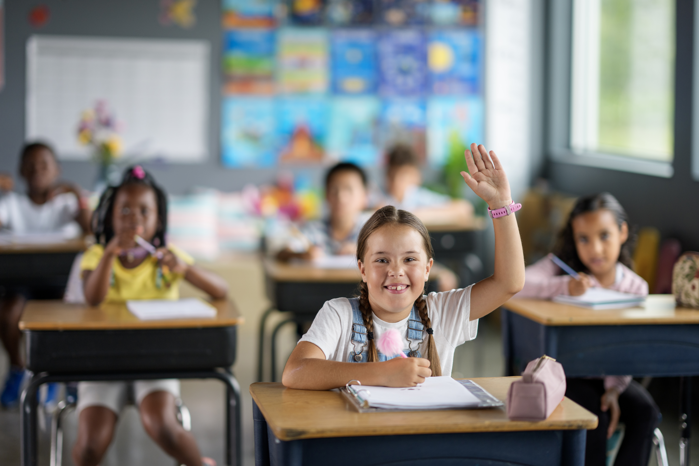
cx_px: 350
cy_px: 233
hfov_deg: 23.9
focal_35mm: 85
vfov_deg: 16.1
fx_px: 1650
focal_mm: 85
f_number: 1.4
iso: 200
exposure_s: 1/320
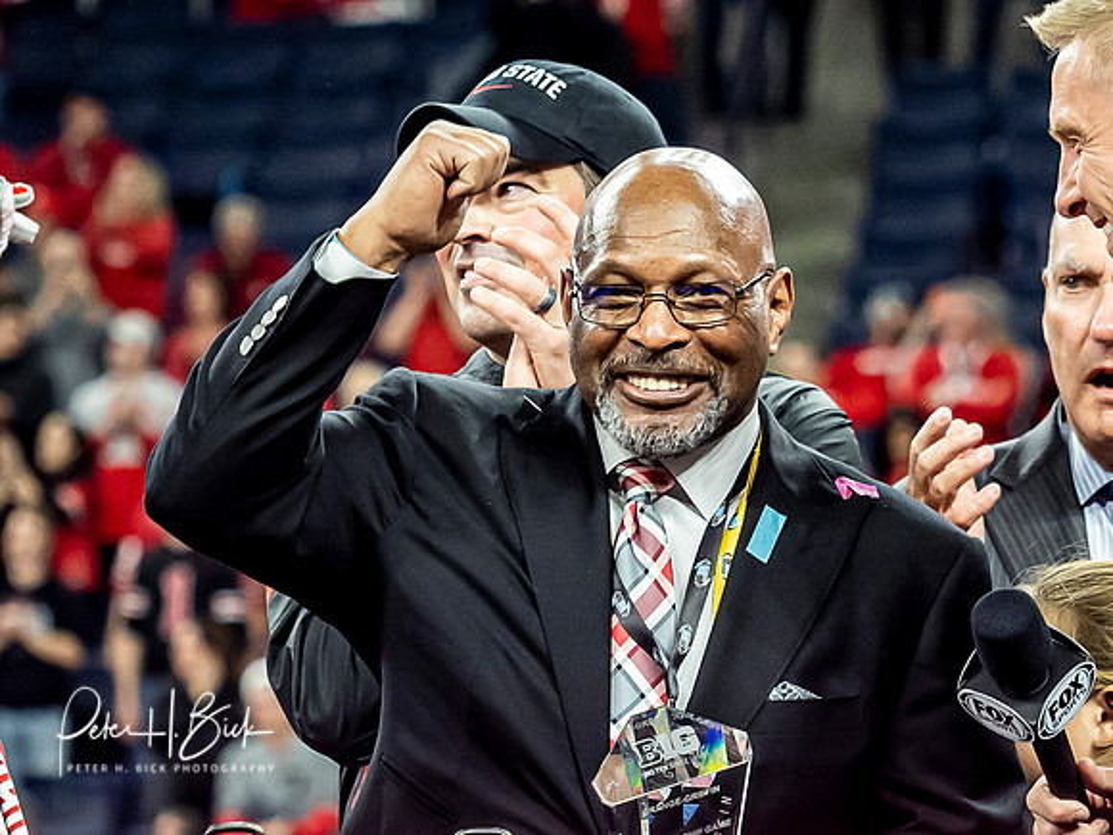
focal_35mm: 512
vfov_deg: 2.9
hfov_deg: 3.9
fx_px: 16478
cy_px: 241
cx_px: 684
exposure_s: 1/320
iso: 1250
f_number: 3.5
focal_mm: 97
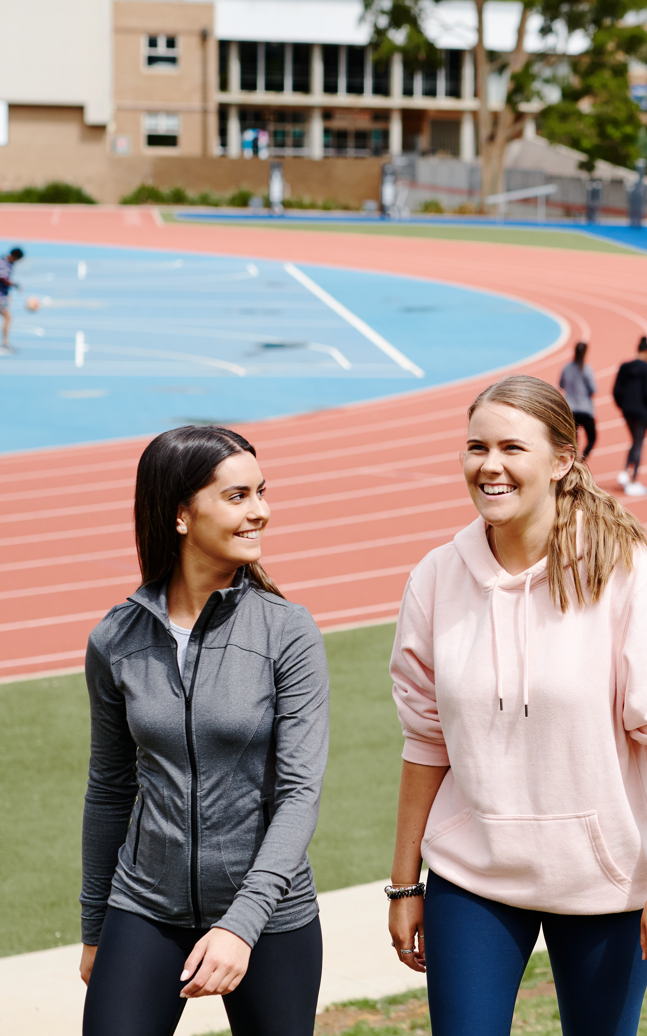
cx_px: 709
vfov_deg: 21.0
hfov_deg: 13.0
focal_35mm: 99
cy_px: 594
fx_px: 2793
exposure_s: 1/3200
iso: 200
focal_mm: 50
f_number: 3.5
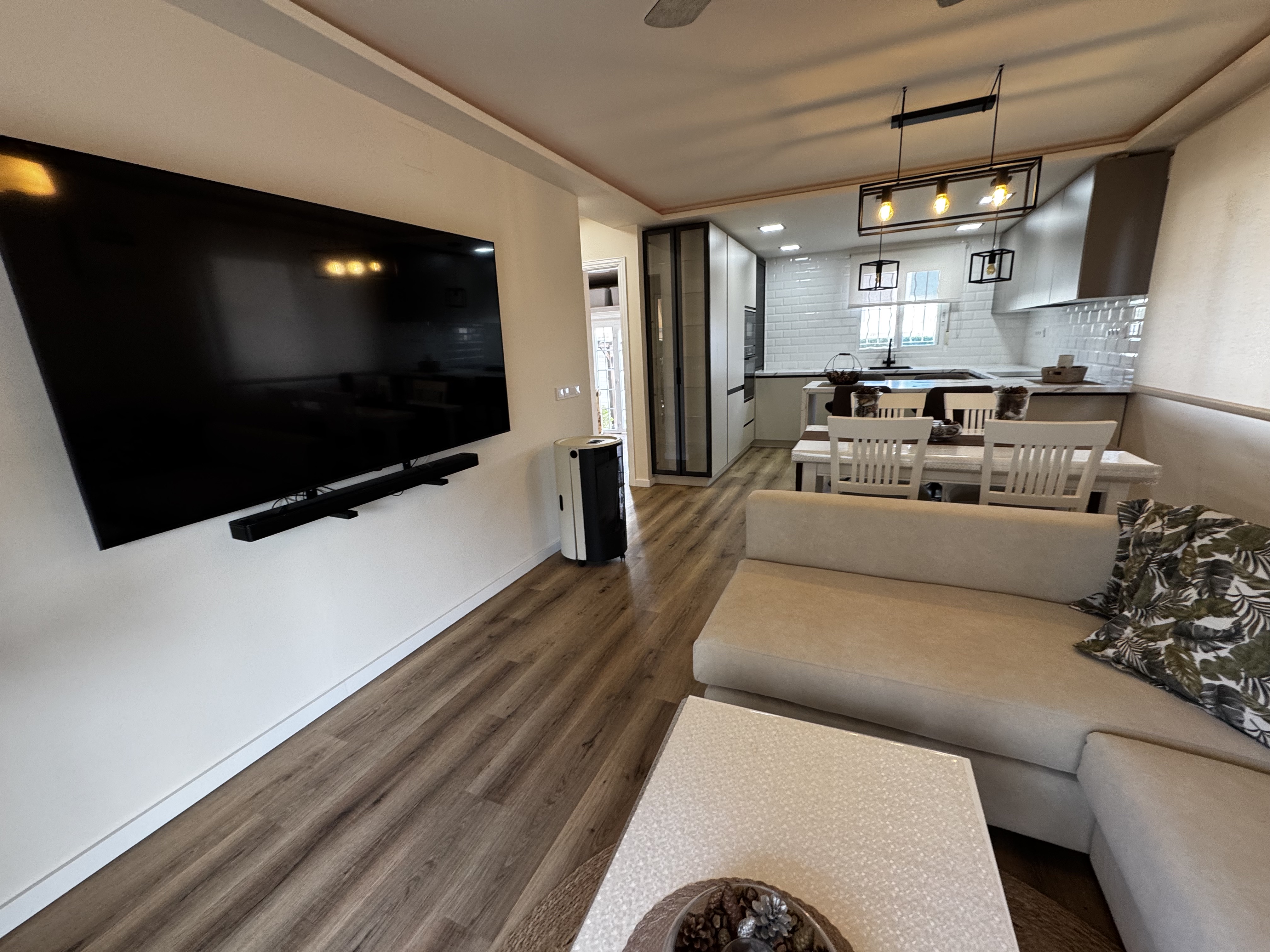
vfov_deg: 85.7
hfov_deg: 102.1
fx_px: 514
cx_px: 635
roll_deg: +4.5
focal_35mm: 14
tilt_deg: -13.4
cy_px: 476
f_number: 2.2
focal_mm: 2.22
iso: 160
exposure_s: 1/100
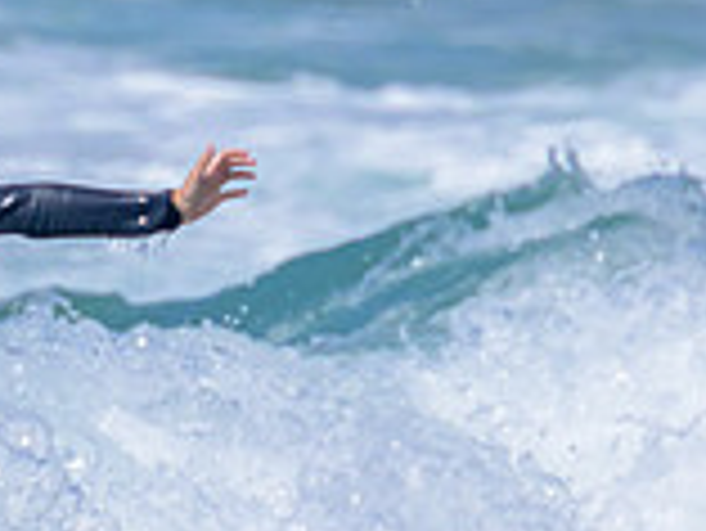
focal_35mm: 3854
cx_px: -233
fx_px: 78663
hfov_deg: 0.5
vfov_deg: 0.4
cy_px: 460
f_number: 11
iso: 640
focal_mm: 800
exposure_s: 1/2000
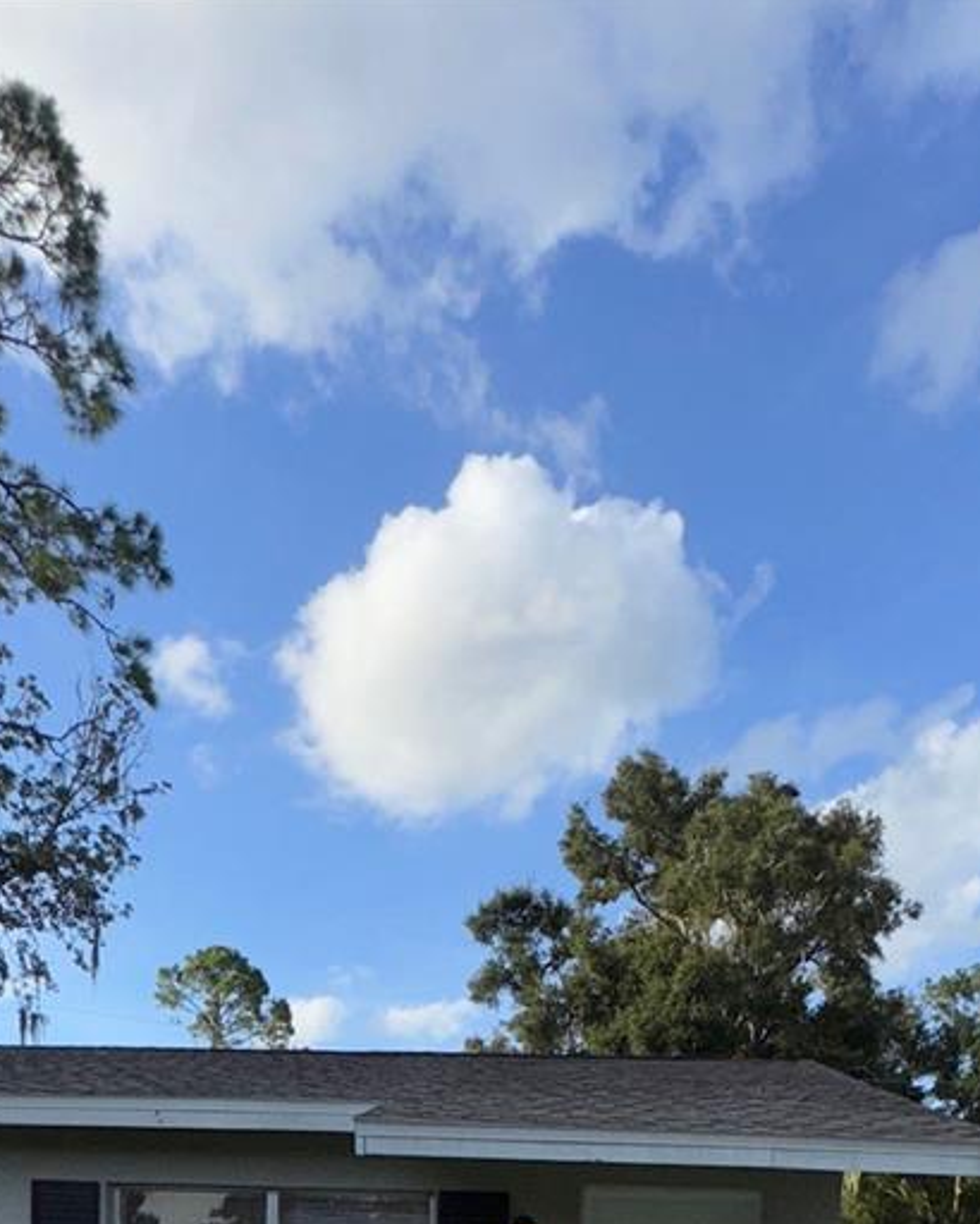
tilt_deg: -3.6
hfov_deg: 45.8
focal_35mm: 32
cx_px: 523
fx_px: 1159
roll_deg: -1.8
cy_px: 1425
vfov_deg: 41.0
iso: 32
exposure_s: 1/2415
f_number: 2.2
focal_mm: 2.22
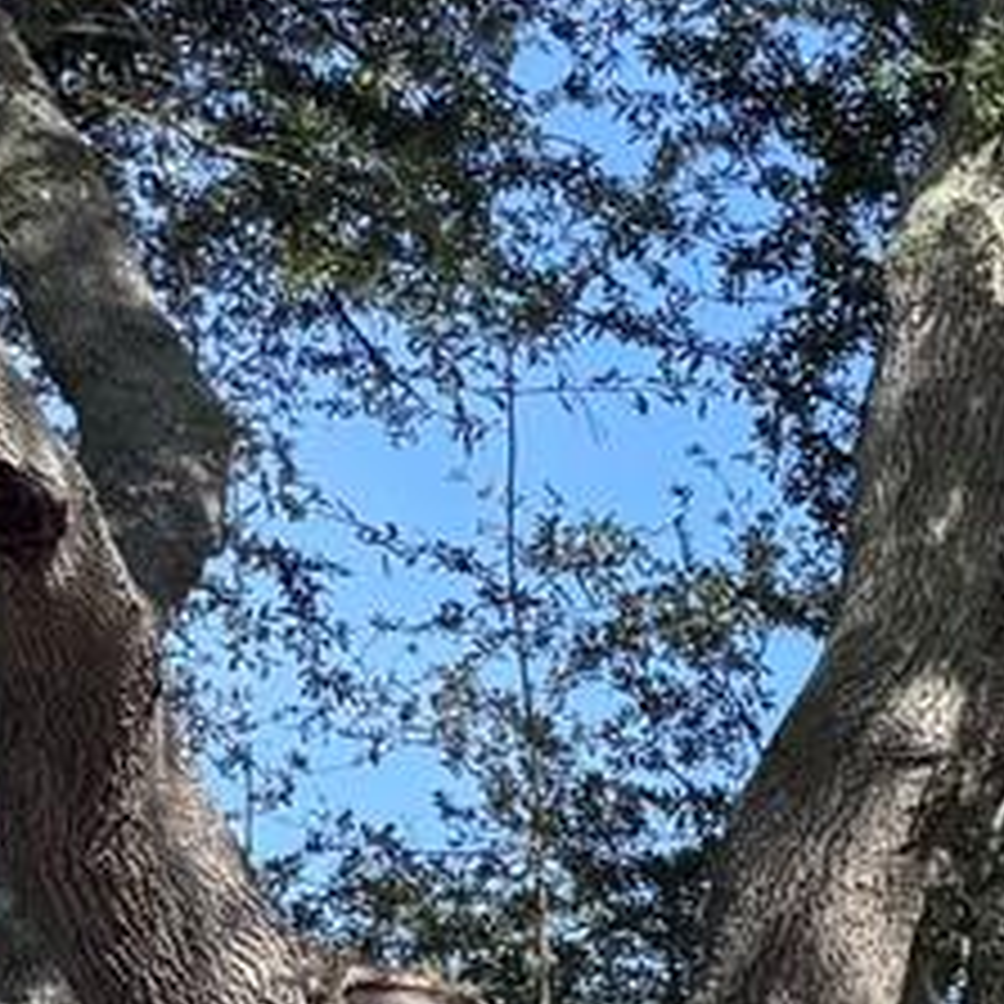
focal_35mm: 152
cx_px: 3467
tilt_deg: +4.7
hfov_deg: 8.5
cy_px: 1855
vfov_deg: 10.7
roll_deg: -1.0
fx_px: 4988
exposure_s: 1/2415
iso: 80
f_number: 1.78
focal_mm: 6.76
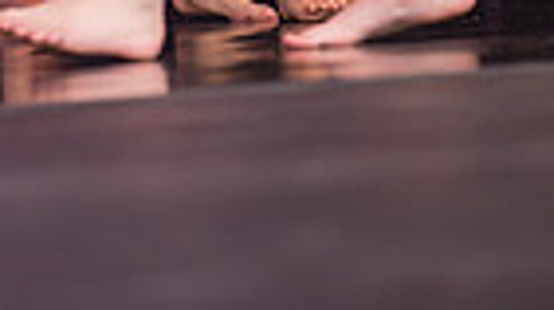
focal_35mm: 298
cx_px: -4
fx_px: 4373
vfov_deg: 4.0
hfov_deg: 7.2
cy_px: -439
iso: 500
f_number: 2.8
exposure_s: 1/500
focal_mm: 89
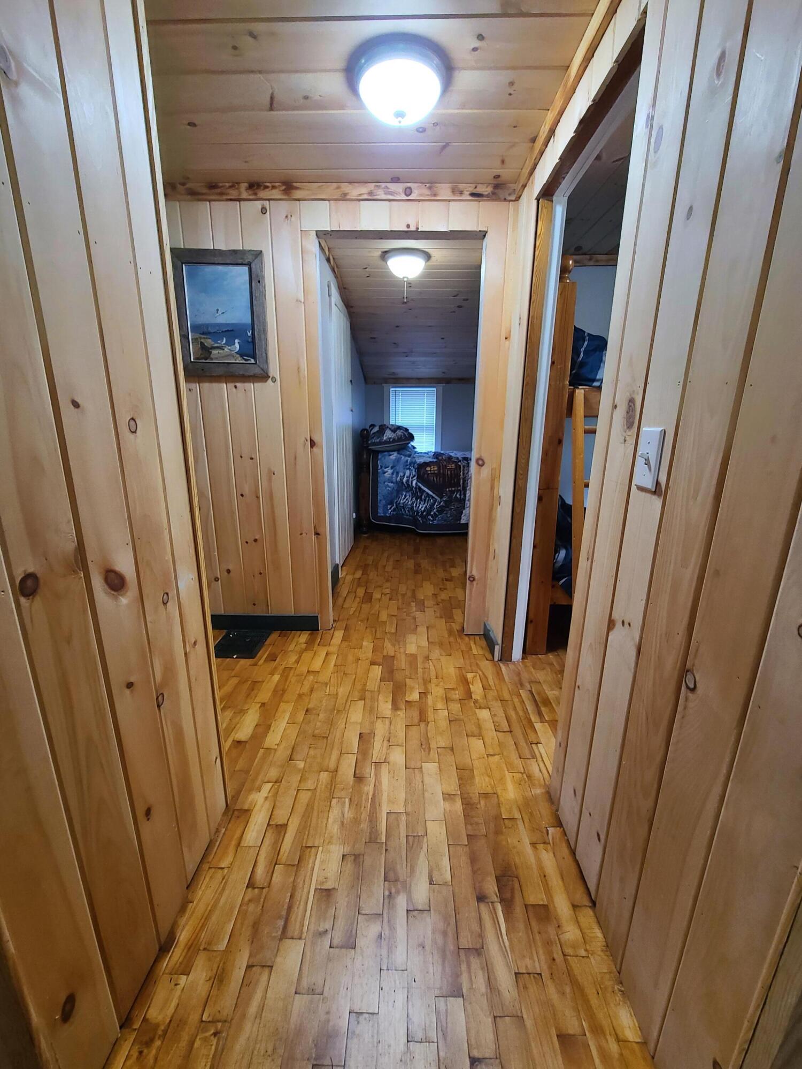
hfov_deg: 89.9
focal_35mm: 13
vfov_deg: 106.2
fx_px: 402
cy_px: 534
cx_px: 401
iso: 400
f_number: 2.2
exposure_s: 1/60
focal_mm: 2.2
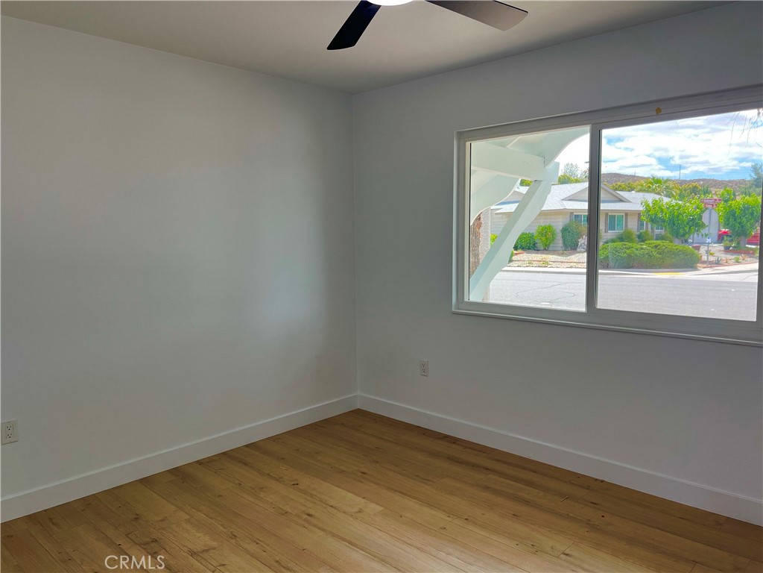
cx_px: 382
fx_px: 573
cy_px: 286
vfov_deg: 53.1
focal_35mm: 26
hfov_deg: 67.3
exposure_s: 1/279
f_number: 1.5
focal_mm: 5.7
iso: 40
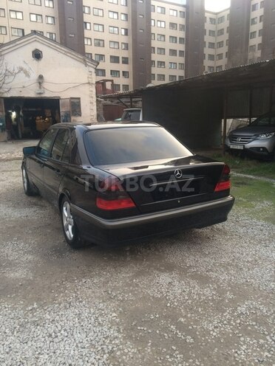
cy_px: 183
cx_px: 138
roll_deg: +2.6
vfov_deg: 61.7
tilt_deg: -11.3
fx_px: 307
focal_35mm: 29
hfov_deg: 48.2
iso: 50
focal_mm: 4.15
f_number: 2.2
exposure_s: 1/33
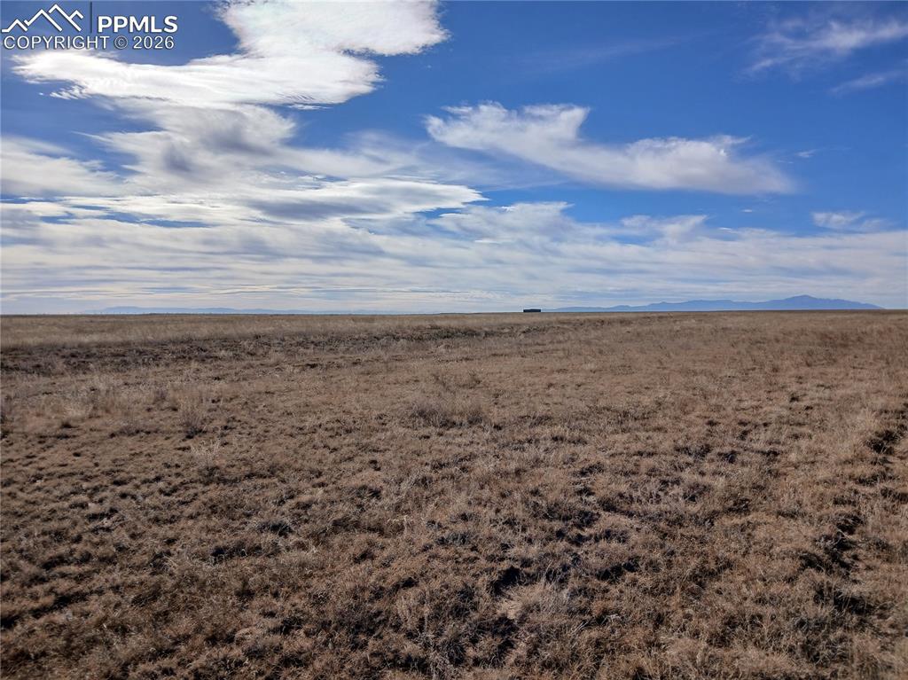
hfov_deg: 67.3
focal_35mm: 26
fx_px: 682
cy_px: 340
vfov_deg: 53.0
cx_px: 454
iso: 20
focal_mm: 3.98
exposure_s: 1/1387
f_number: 1.8
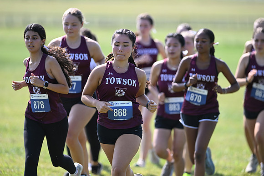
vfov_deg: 4.6
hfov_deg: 6.9
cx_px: 132
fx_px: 2200
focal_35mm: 300
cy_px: 88
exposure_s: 1/1600
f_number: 2.8
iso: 250
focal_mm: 300
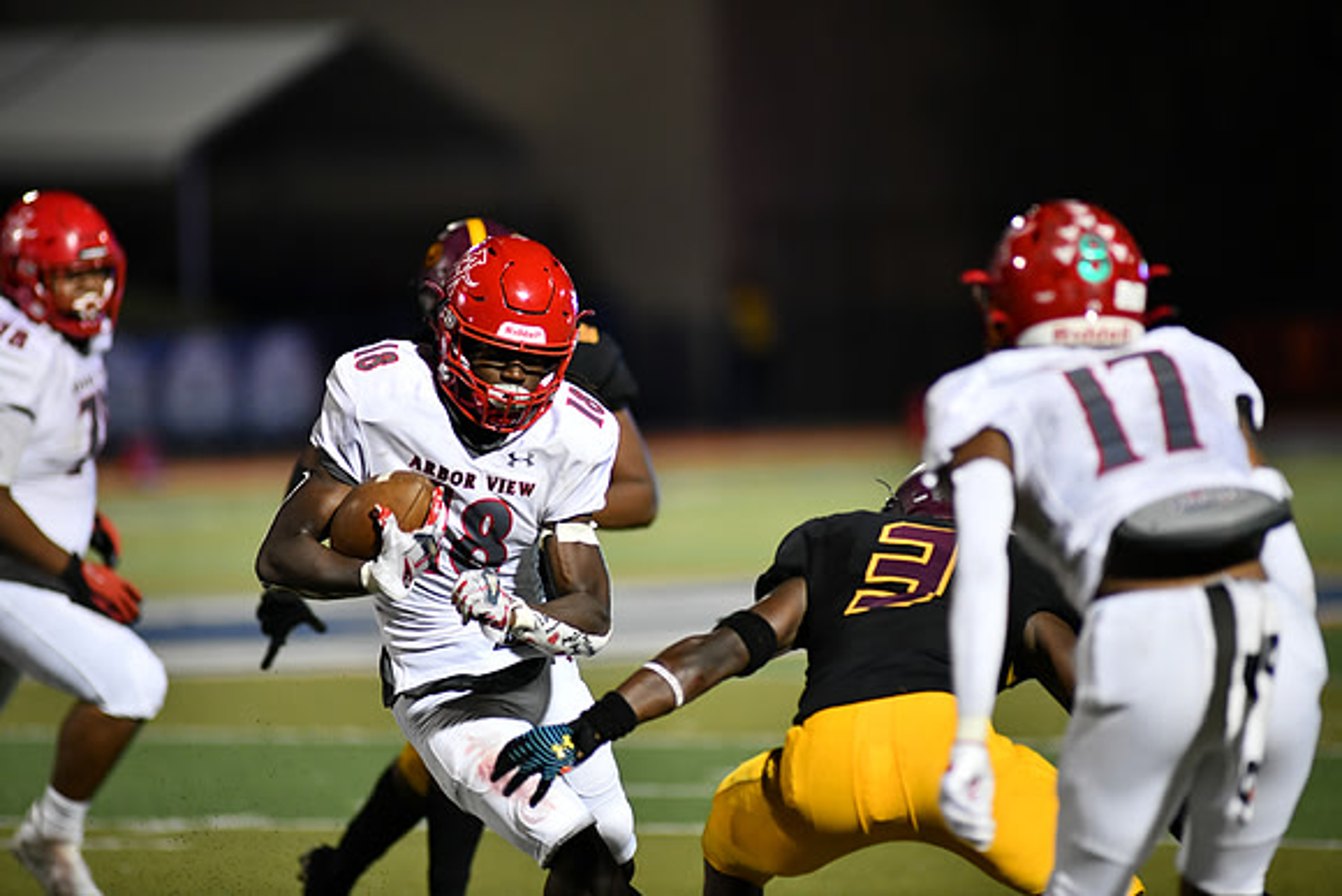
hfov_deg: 6.9
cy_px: 448
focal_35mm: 300
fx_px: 11185
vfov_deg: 4.6
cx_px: 671
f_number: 2.8
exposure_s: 1/1000
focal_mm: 300
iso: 2800
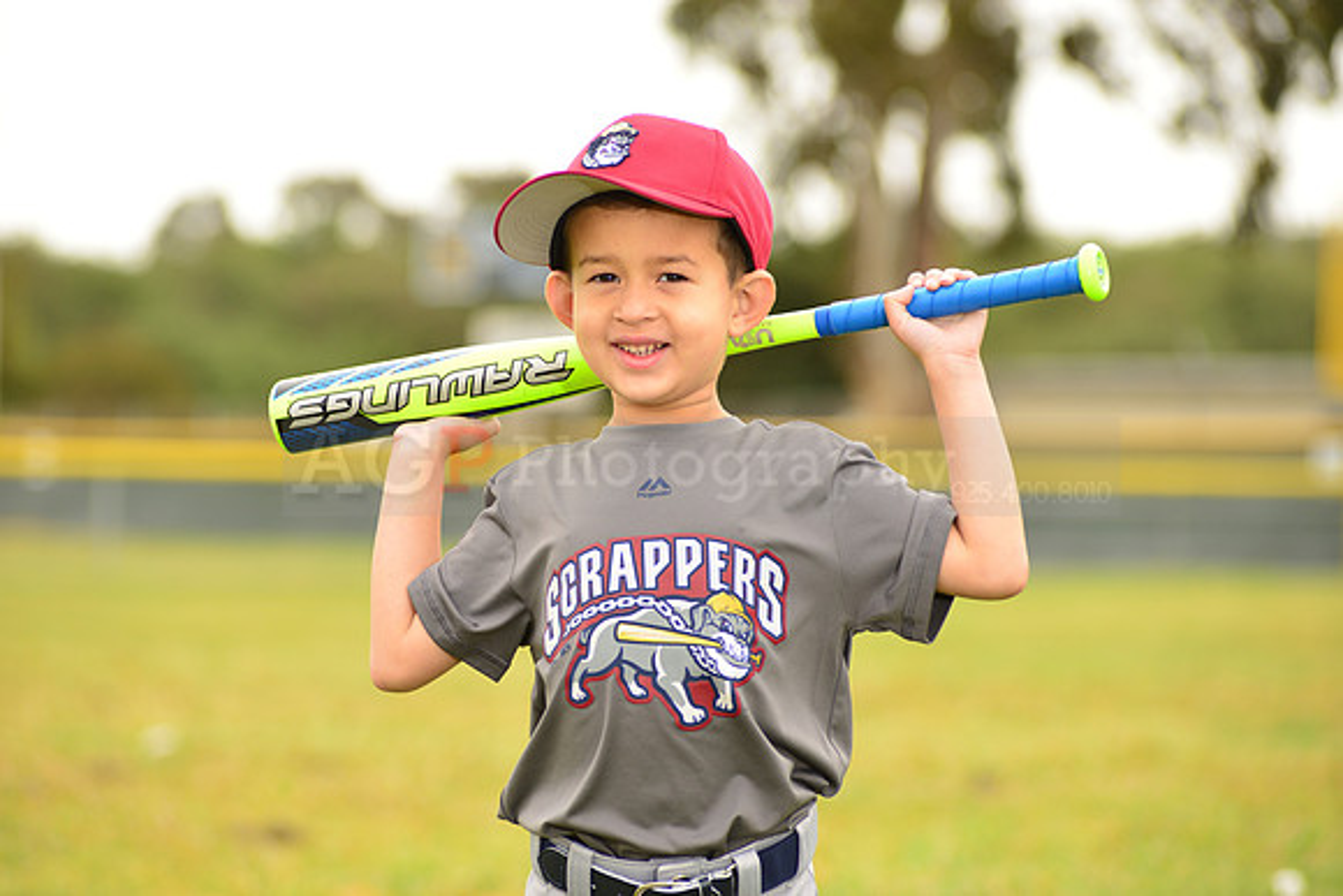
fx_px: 6343
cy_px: 448
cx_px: 672
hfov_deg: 12.1
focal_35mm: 170
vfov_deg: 8.1
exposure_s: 1/250
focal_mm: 170
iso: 160
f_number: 5.6
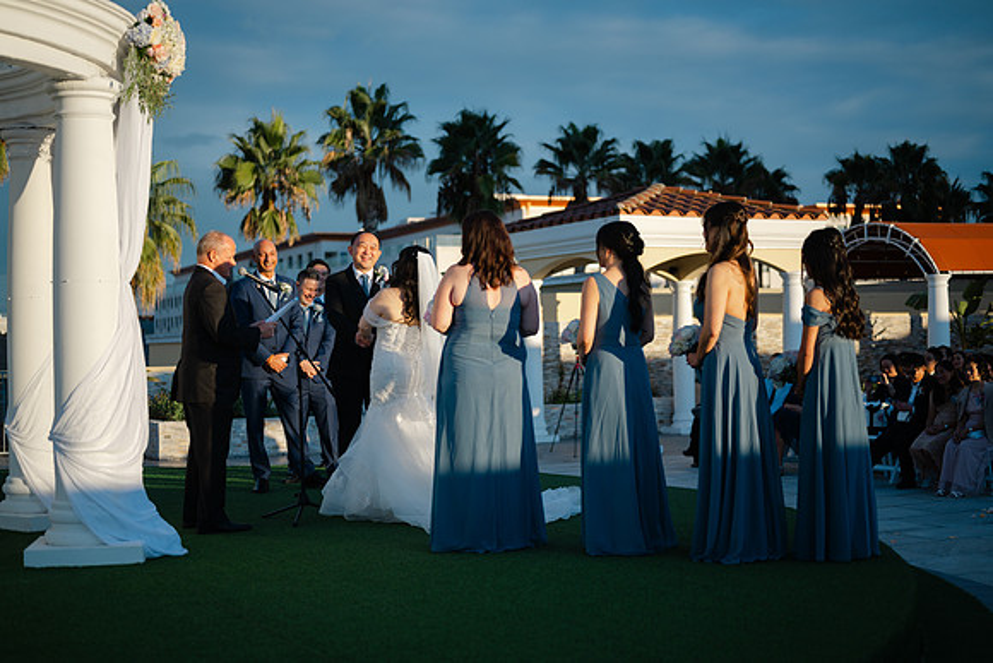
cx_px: 496
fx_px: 1379
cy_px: 332
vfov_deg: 27.0
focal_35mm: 50
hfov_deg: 39.6
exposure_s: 1/3200
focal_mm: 50
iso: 64
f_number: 1.8
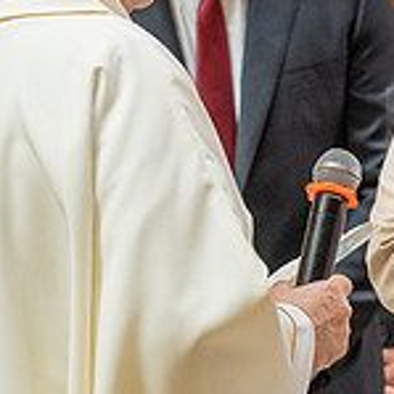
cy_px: 152
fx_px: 4868
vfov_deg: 4.6
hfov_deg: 4.6
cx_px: 656
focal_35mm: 378
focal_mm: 105
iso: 3200
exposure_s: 1/160
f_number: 4
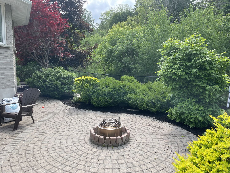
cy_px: 86
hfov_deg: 67.3
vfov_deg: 53.1
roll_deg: +0.5
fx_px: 173
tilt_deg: -5.2
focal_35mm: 26
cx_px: 115
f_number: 1.6
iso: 32
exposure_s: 1/895
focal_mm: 4.2
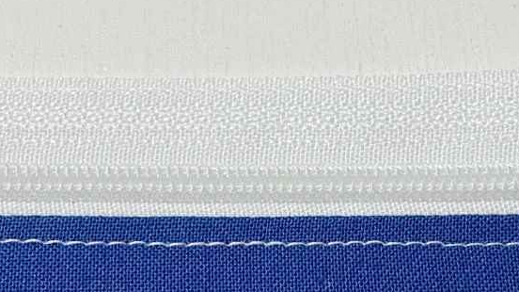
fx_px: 1059
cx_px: 305
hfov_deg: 27.5
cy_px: 237
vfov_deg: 15.6
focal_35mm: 77
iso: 125
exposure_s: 1/50
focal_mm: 4.2
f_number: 1.8
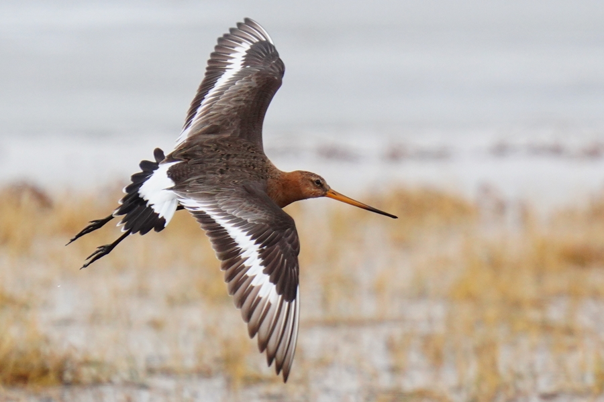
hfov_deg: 3.4
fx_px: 10066
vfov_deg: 2.3
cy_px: 201
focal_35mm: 600
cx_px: 302
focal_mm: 600
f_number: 7.1
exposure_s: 1/2000
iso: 800
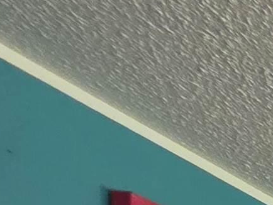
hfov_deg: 10.3
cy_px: 589
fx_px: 726
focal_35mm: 92
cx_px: 896
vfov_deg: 11.2
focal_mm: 2.2
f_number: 1.9
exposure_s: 1/60
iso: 800
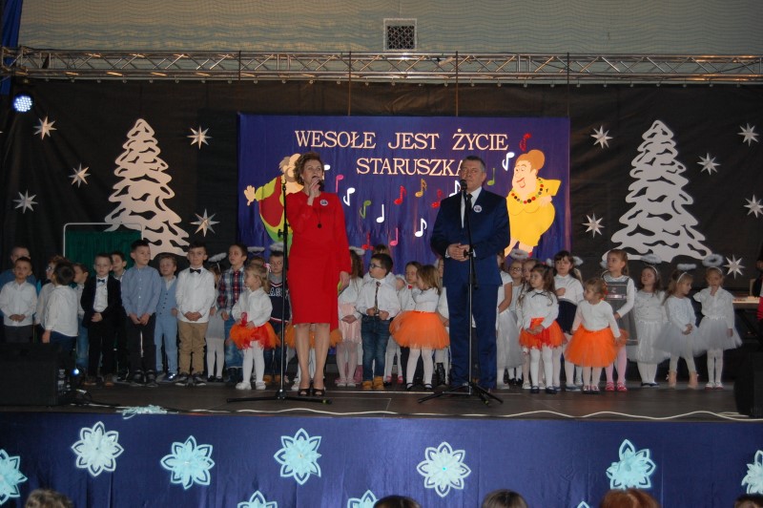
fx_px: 1080
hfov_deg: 38.9
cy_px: 254
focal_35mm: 51
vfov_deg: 26.4
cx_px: 382
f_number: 4.5
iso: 720
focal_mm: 34
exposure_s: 1/60
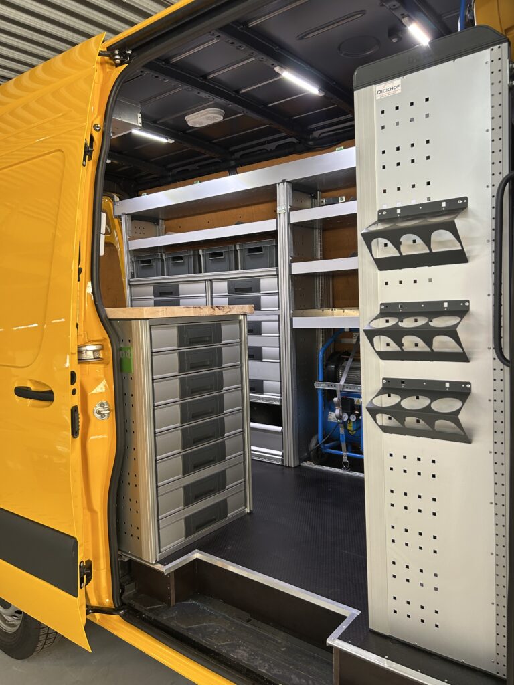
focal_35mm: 26
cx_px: 257
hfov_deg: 53.1
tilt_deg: -4.0
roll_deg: +3.0
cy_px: 342
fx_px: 515
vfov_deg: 67.3
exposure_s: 1/50
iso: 100
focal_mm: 5.7
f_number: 1.5
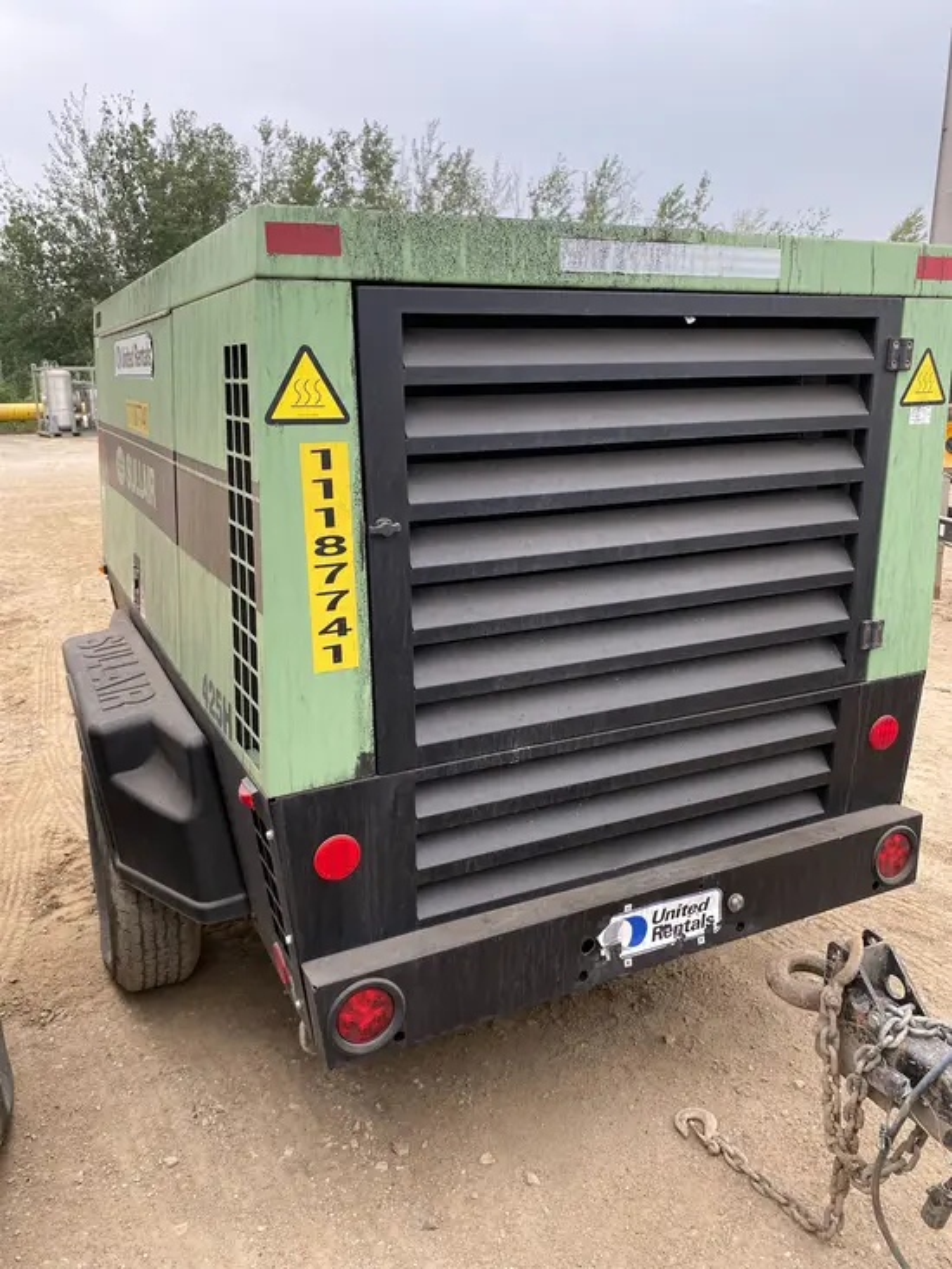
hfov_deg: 53.1
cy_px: 634
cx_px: 476
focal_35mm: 26
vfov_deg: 67.3
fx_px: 953
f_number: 1.8
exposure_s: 1/122
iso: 40
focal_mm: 4.25
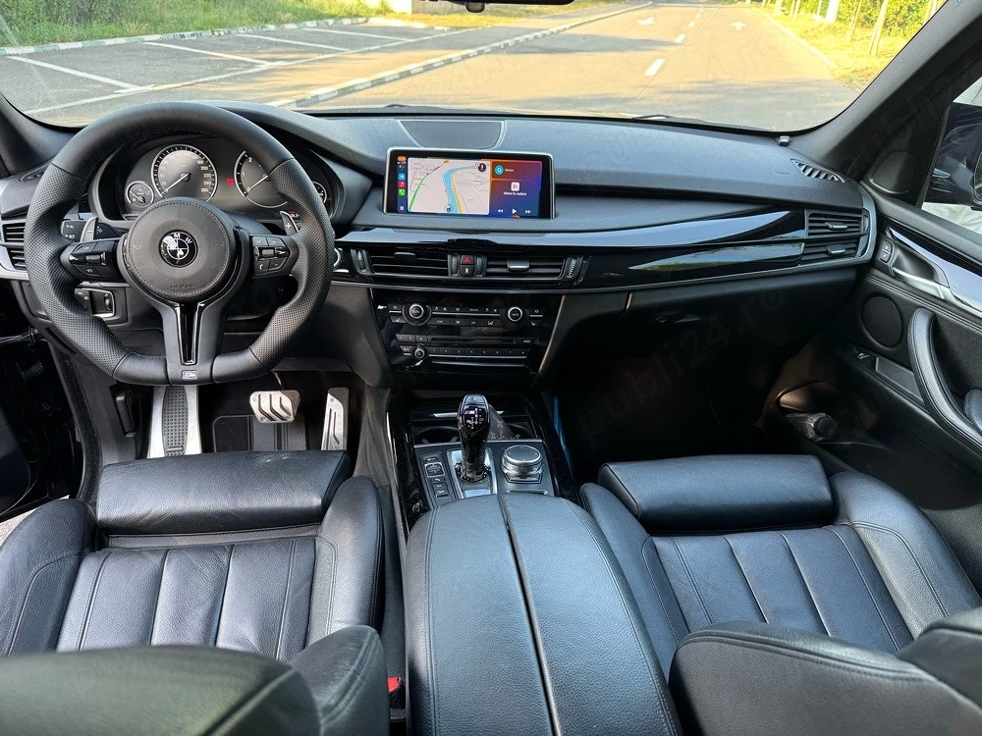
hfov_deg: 71.6
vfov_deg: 56.8
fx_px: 681
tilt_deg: -29.6
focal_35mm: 24
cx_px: 491
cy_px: 368
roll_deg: -1.4
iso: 100
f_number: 1.78
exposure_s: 1/97
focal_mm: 6.76
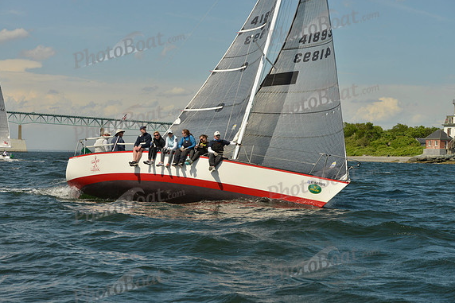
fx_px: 897
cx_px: 227
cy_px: 152
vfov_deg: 19.2
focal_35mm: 71
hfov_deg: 28.5
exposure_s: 1/1600
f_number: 9
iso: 280
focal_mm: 70
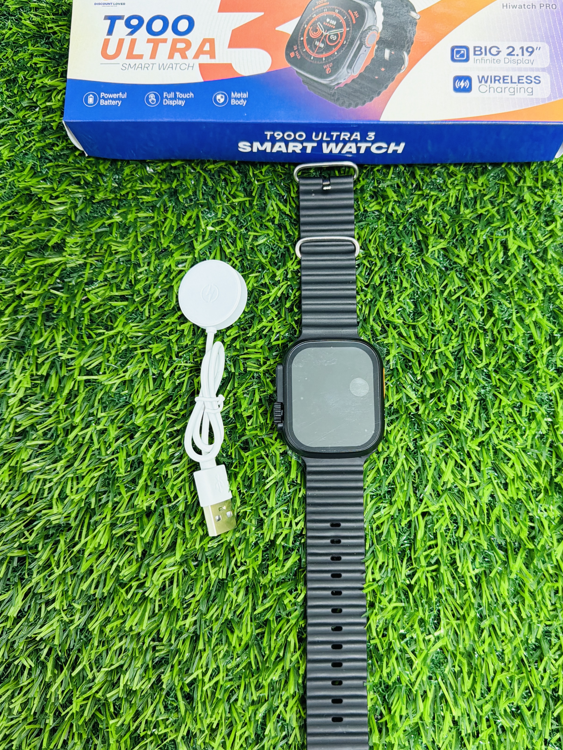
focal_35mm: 30
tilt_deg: -81.3
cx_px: 316
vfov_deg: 59.9
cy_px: 392
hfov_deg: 46.7
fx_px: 651
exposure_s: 1/50
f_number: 1.78
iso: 320
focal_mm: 6.76
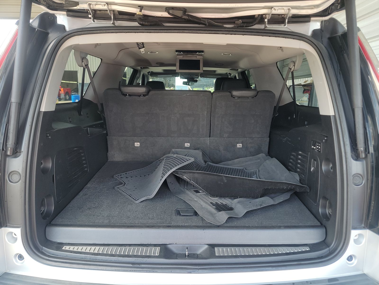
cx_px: 190
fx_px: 263
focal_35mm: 24
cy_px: 142
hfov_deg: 71.6
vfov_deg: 56.8
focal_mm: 6.7
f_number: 1.8
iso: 63
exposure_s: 1/59
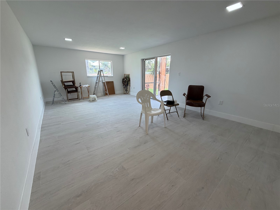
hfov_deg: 102.1
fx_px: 113
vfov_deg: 85.7
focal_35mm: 14
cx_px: 140
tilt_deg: -15.7
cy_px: 105
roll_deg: -0.1
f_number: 2.2
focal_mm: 2.22
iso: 80
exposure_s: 1/120
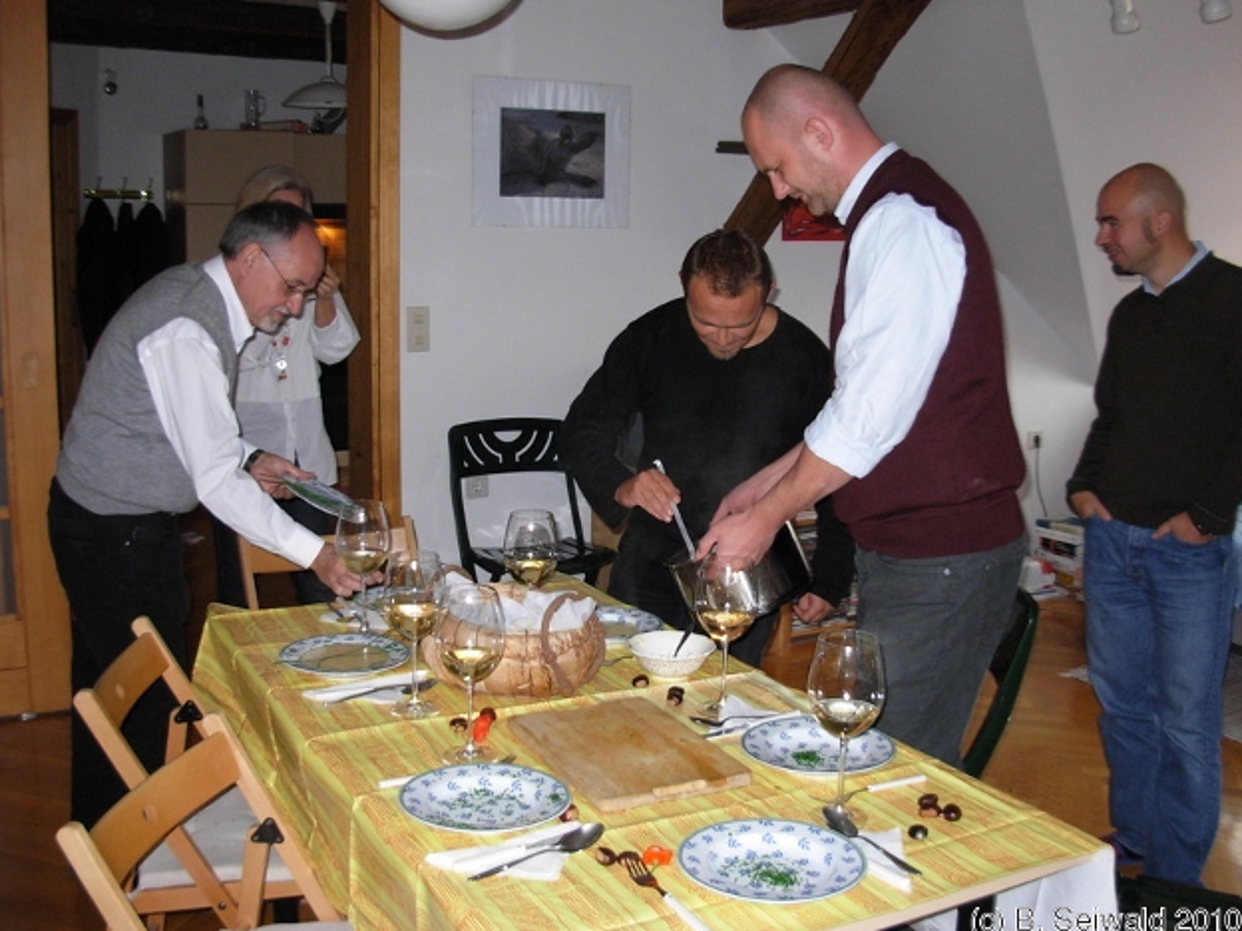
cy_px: 462
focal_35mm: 39
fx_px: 1399
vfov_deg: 36.8
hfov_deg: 47.9
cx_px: 607
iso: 200
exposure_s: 1/80.6
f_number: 2.9
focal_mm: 6.3
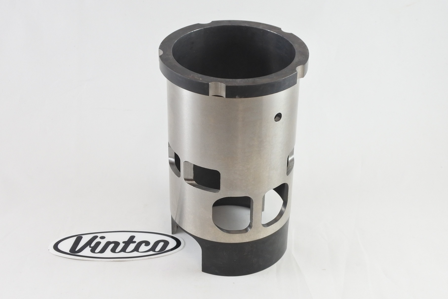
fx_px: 535
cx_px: 224
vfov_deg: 31.2
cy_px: 150
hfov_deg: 45.4
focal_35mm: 43
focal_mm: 16.1
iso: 500
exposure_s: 1/125
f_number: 4.5
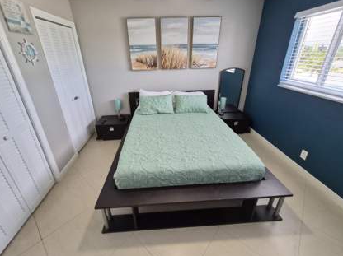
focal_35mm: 15
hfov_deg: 98.2
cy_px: 124
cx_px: 167
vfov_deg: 81.6
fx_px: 148
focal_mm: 1.7
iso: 125
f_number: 2.2
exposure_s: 1/60
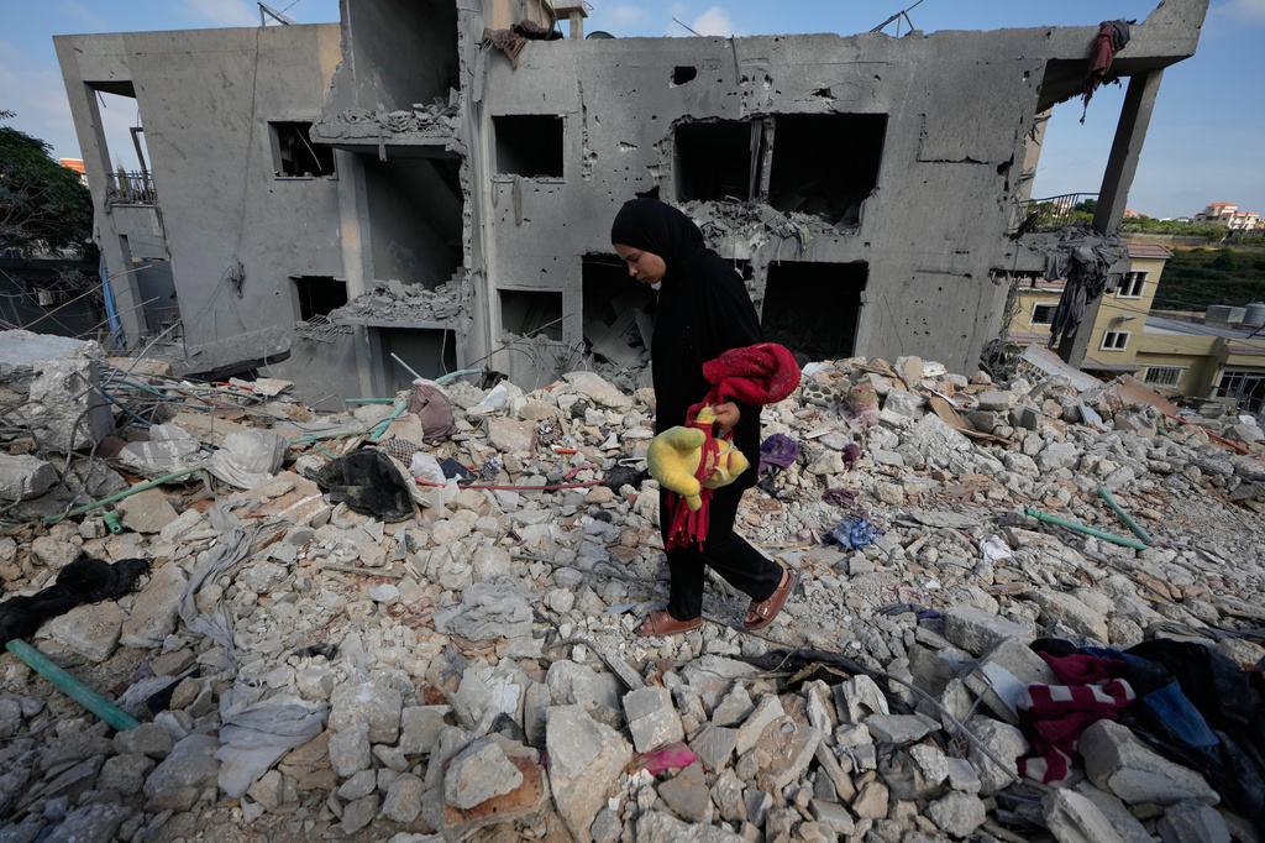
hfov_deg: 96.8
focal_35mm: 16
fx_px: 562
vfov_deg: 73.7
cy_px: 422
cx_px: 632
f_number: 4
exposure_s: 1/6400
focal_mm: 16
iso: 640
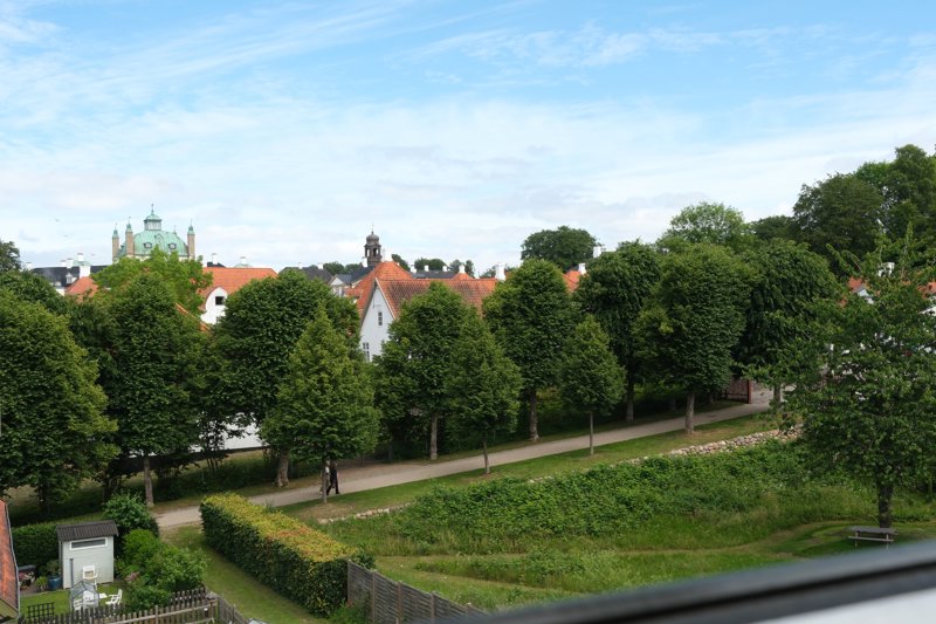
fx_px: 962
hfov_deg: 51.9
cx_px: 468
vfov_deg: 35.9
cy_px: 312
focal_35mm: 37
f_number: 13
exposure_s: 1/60
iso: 125
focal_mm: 24.8
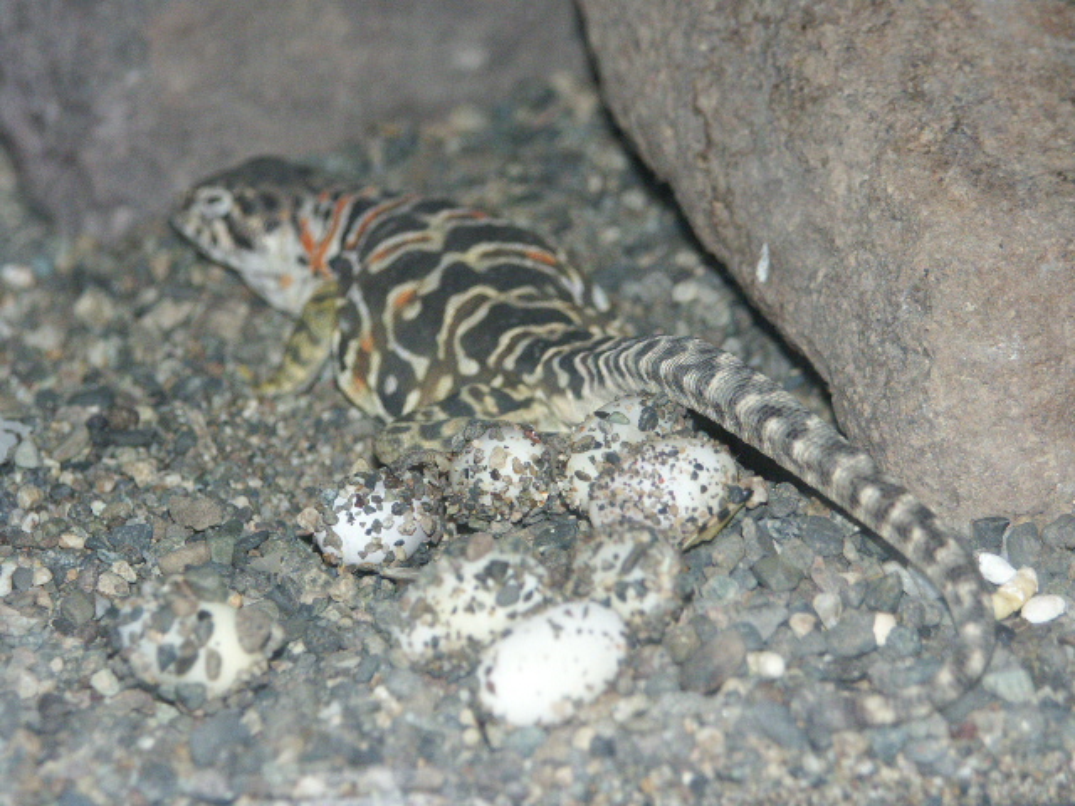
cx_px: 538
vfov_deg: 8.4
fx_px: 5497
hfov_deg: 11.2
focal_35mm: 177
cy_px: 403
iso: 200
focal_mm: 44.87
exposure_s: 1/180
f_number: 4
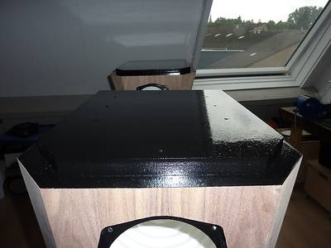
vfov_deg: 54.9
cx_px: 166
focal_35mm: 25
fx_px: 239
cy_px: 124
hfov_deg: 69.4
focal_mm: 4.1
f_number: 3.3
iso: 100
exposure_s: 1/60
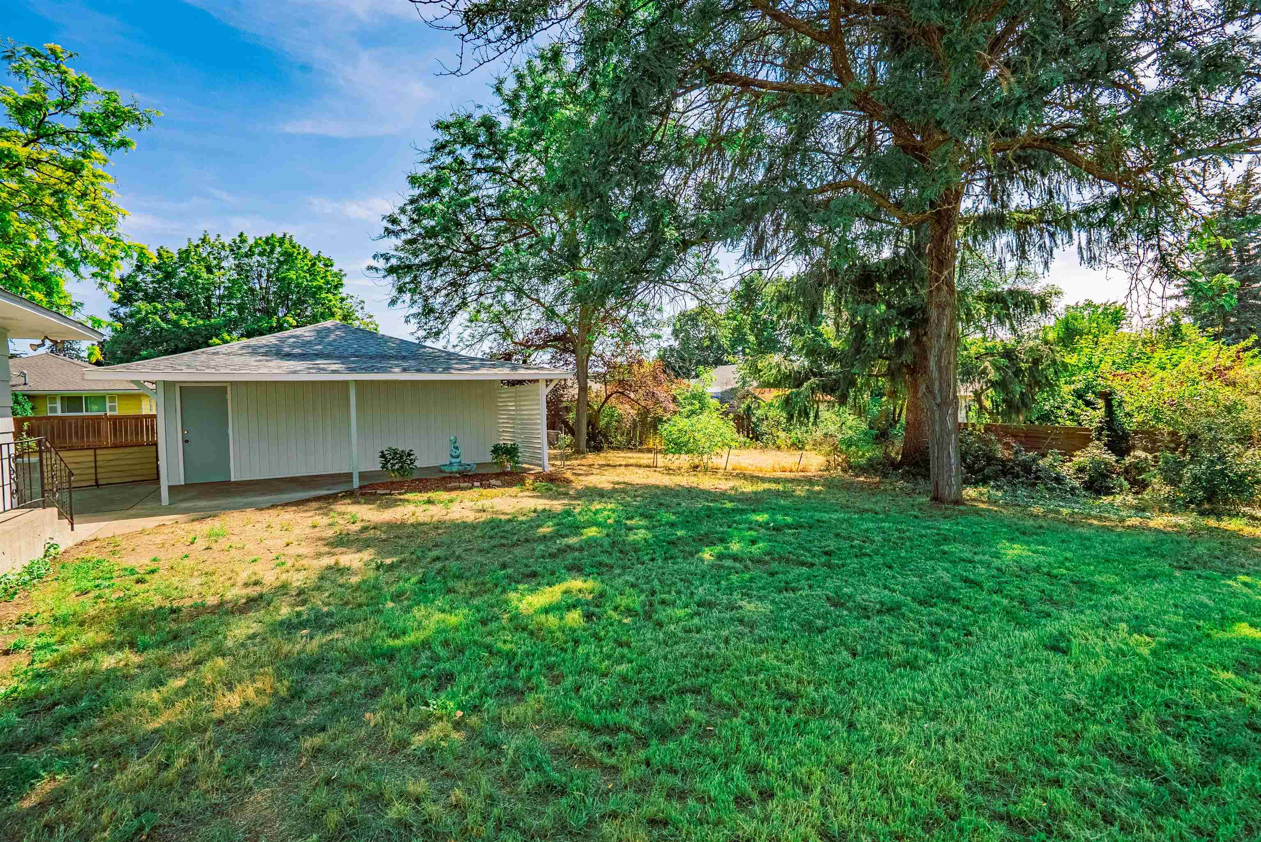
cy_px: 421
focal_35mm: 16
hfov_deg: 96.7
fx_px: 561
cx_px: 630
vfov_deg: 73.8
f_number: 8
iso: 400
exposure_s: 1/5000
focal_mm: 16
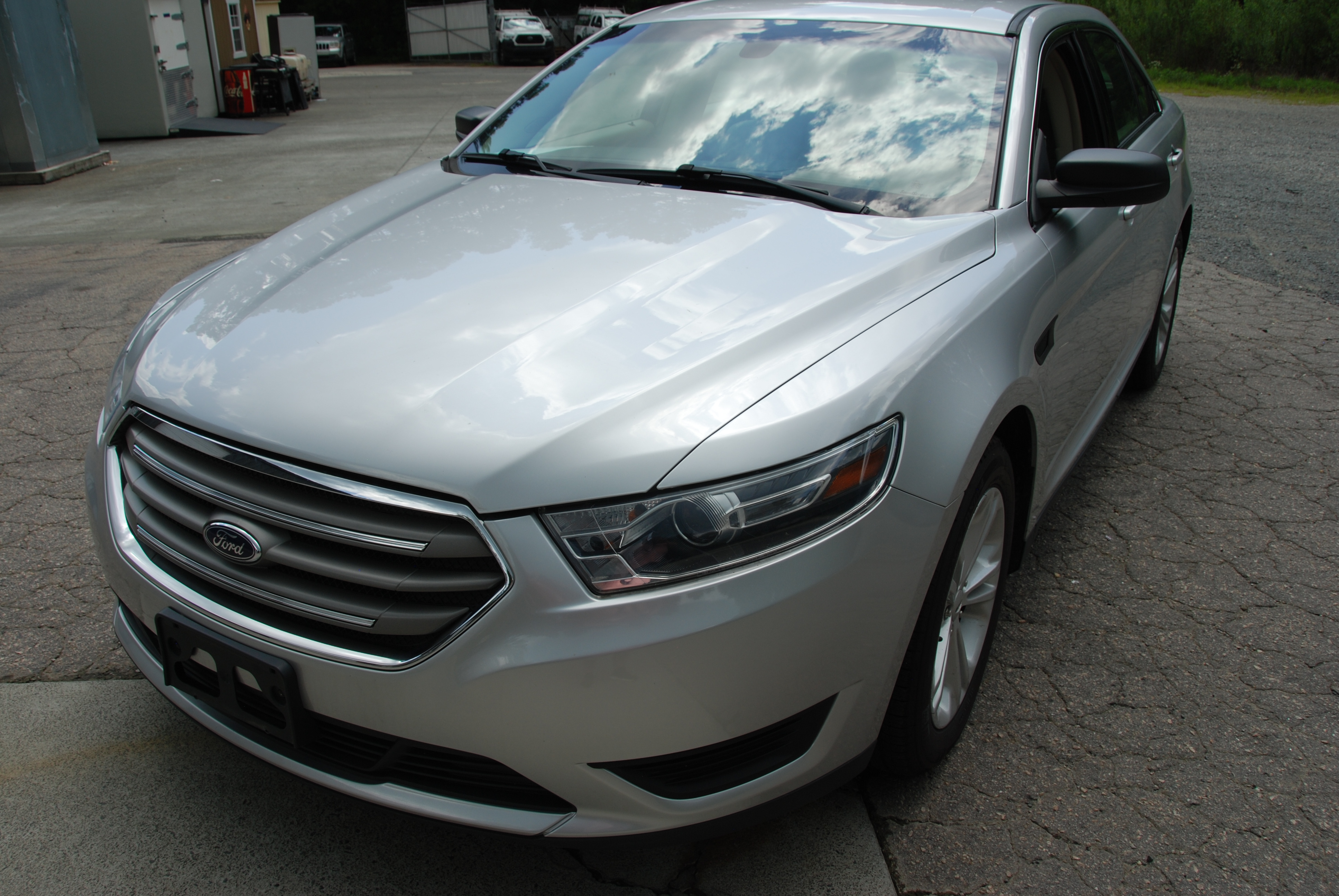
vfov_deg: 48.0
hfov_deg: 67.3
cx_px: 670
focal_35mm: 27
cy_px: 448
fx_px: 1005
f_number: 7.1
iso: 100
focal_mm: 18
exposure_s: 1/200
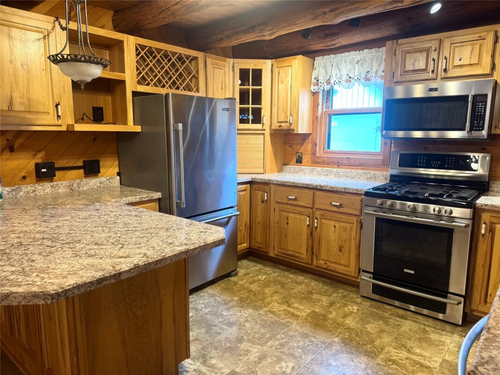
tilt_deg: -9.8
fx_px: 347
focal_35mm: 24
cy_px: 188
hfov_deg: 71.6
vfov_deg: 56.8
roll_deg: -0.6
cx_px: 250
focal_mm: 6.76
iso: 200
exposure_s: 1/60
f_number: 1.78
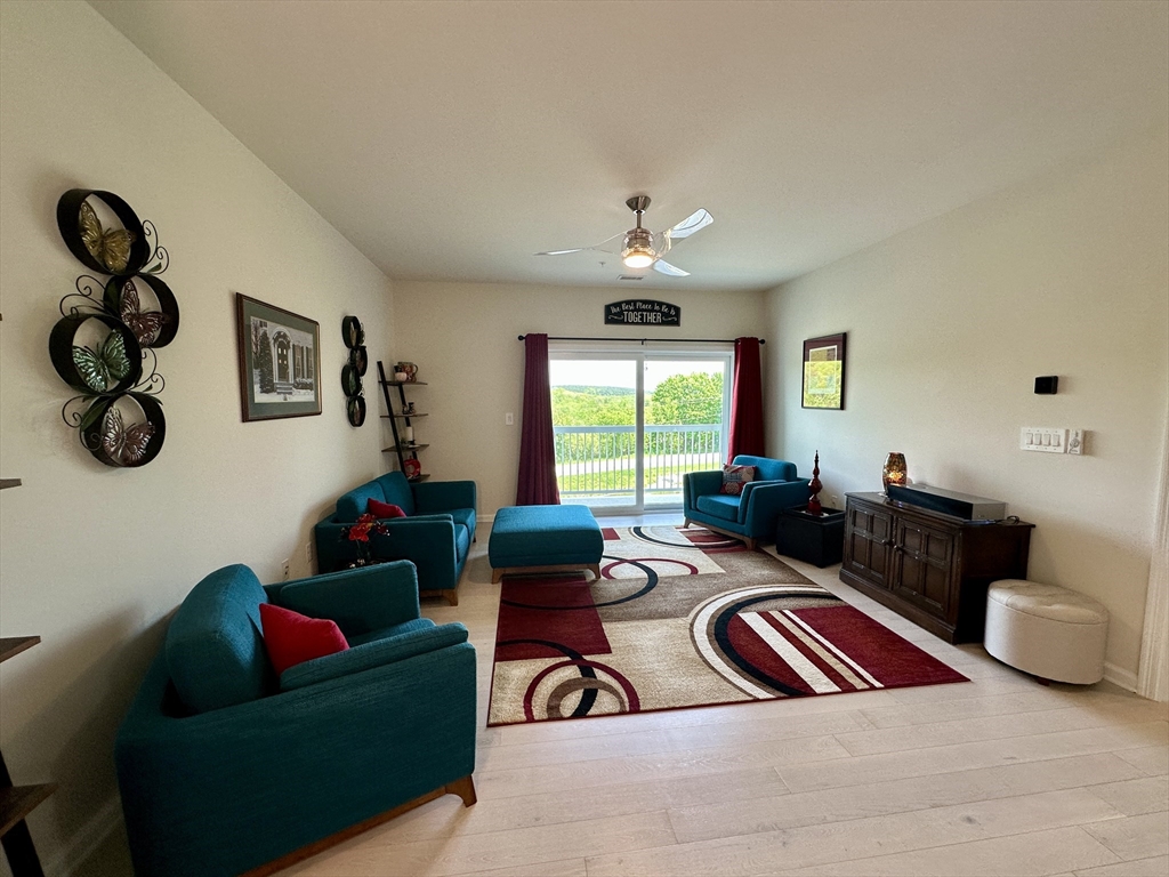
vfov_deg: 85.7
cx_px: 584
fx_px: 473
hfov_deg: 102.1
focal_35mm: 14
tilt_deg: -5.0
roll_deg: +0.3
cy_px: 438
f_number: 2.2
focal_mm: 2.22
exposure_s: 1/120
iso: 100
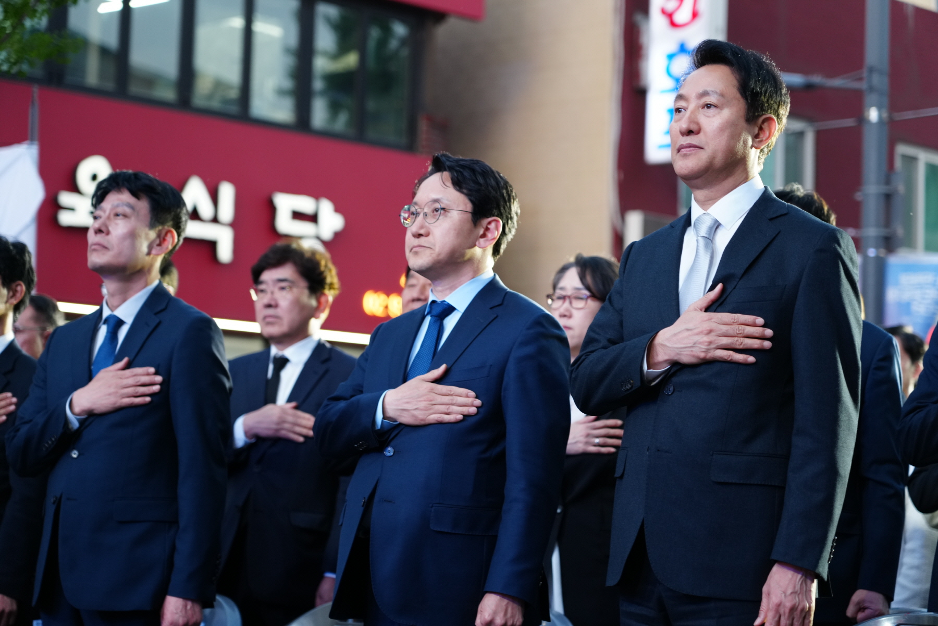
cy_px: 313
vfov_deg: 14.1
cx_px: 469
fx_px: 2527
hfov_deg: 21.0
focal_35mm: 97
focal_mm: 97
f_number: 4
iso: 800
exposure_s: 1/100
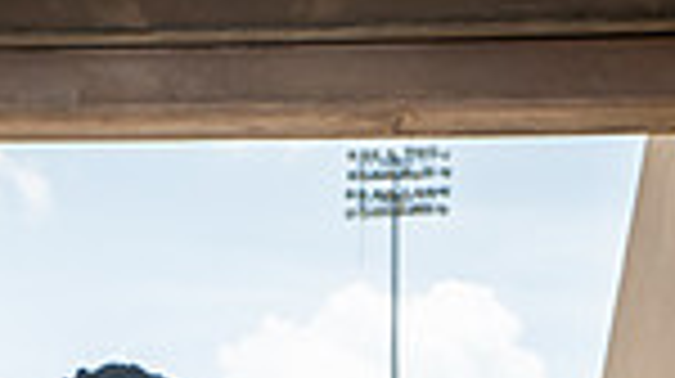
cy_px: 994
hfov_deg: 16.2
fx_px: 2360
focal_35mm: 132
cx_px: 238
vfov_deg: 8.2
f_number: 7.1
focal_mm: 42
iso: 160
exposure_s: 1/400
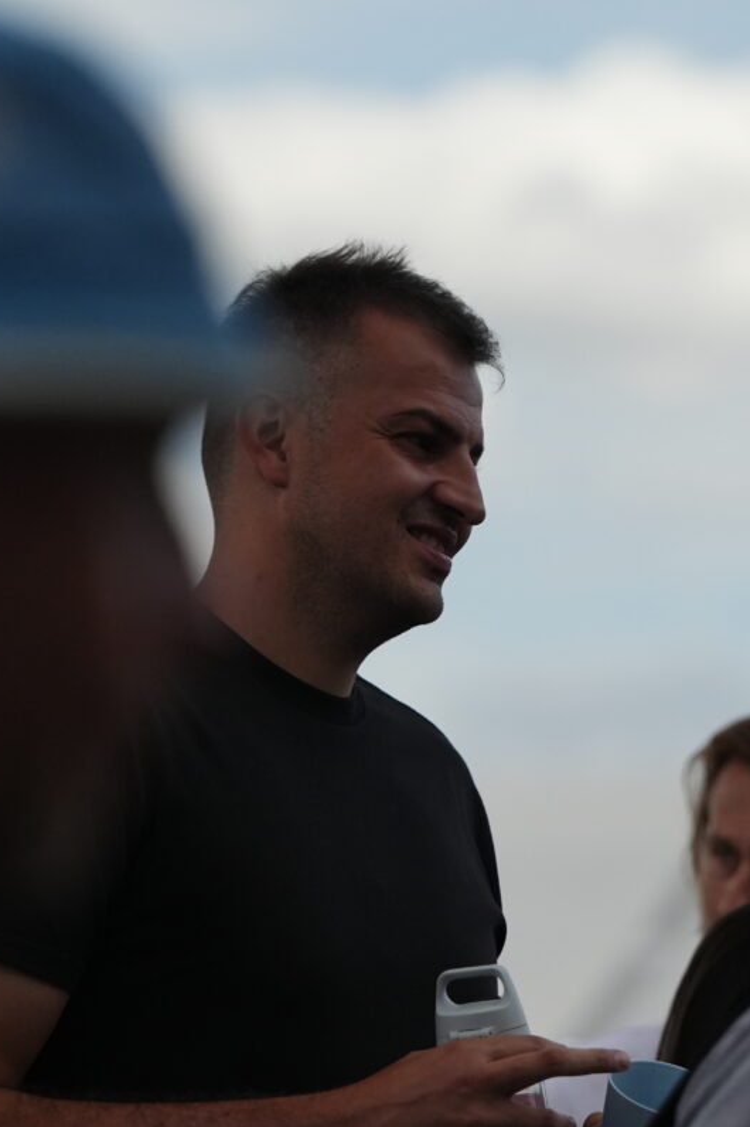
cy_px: 565
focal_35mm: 279
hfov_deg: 4.9
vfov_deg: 7.4
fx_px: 8726
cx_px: 286
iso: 3200
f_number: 4.5
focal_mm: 185
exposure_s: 1/5000
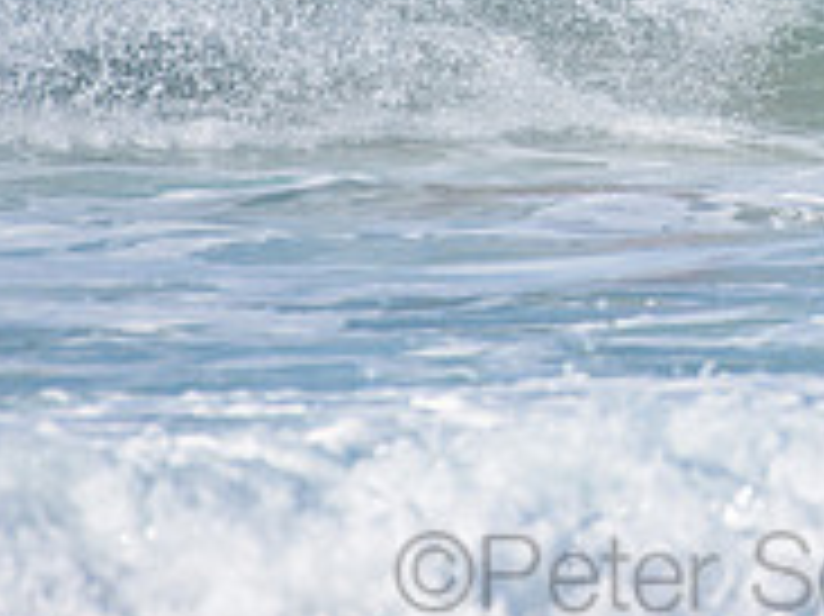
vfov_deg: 1.0
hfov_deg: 1.3
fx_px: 36230
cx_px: 743
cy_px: -173
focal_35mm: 1523
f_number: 5.6
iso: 160
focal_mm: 500
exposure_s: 1/1600
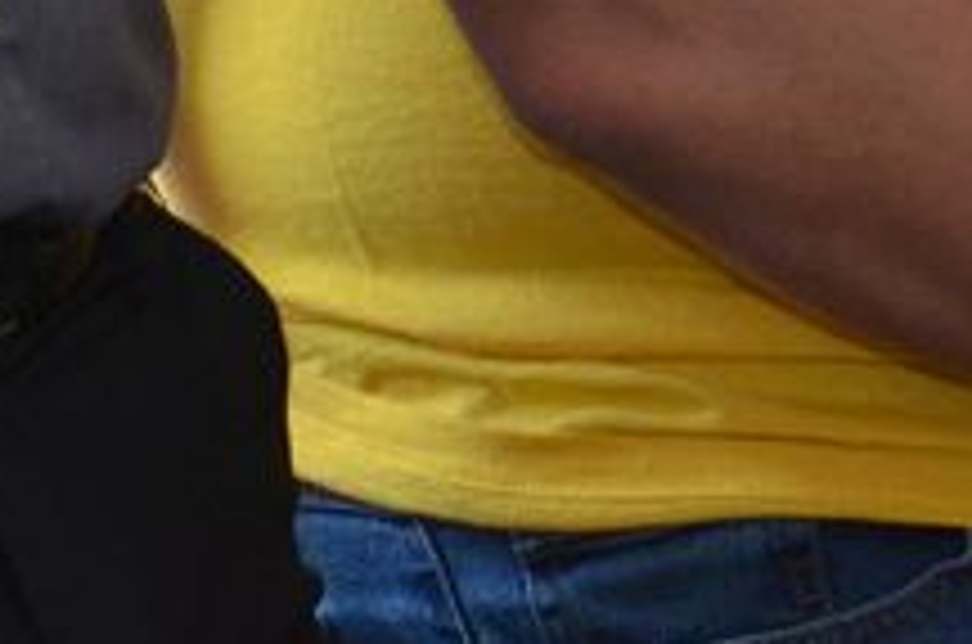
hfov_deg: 5.3
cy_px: -1430
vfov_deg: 3.4
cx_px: 706
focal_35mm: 388
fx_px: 10453
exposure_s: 1/250
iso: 640
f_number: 4.5
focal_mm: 40
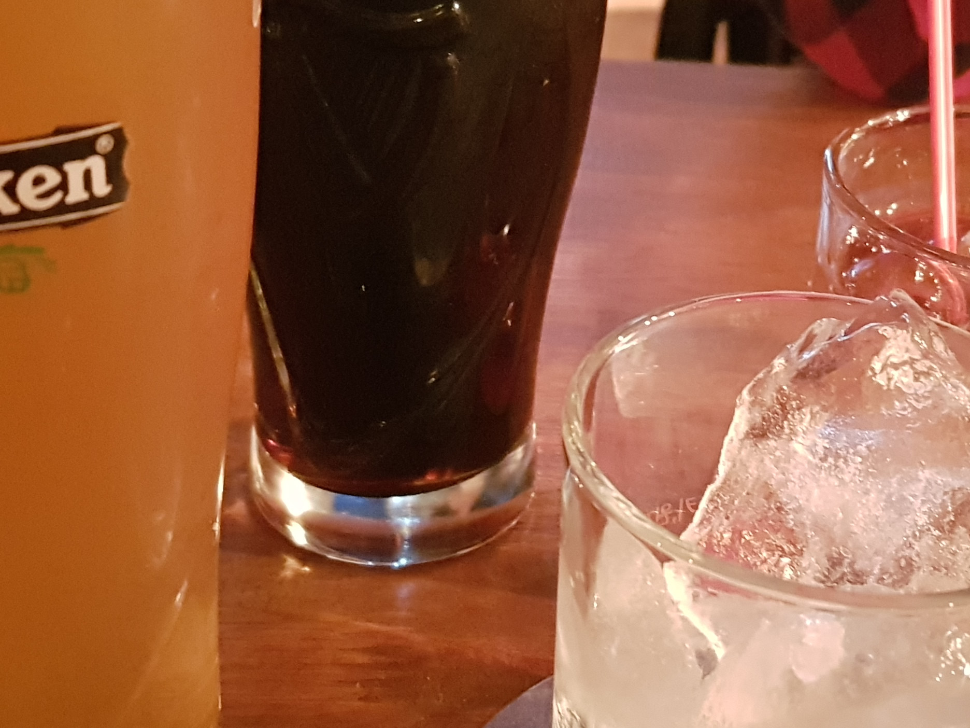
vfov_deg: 26.1
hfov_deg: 34.1
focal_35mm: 56
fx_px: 1569
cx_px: 638
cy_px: 344
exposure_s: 1/5
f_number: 1.7
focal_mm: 4.2
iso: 1250
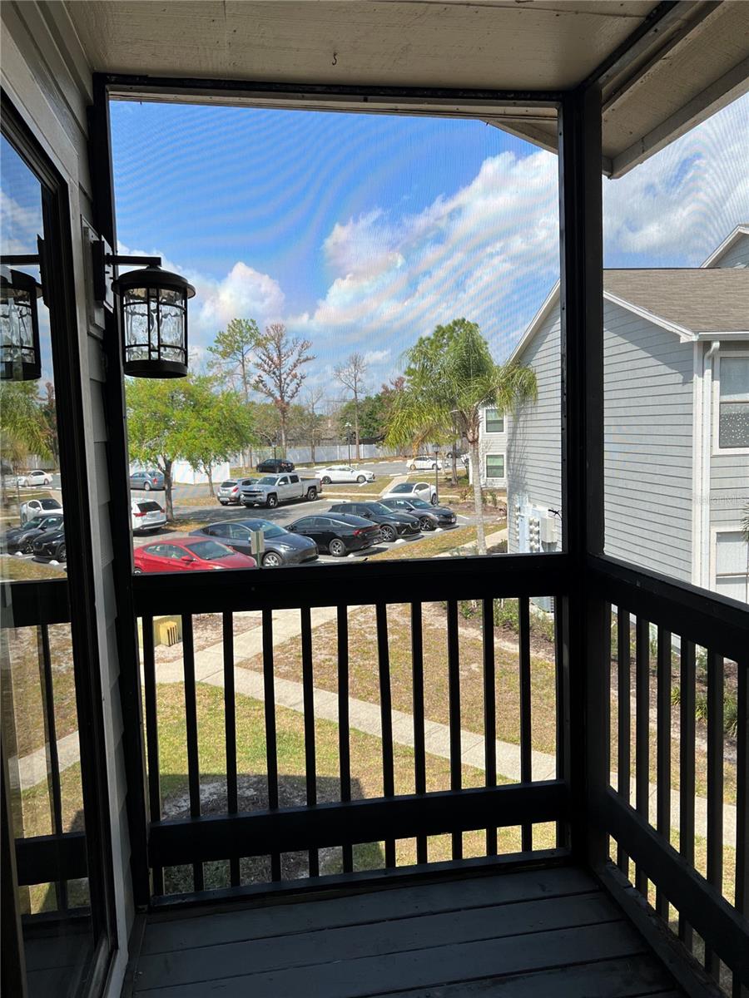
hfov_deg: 53.1
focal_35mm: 26
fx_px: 750
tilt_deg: -3.4
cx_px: 374
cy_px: 499
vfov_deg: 67.3
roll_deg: +1.4
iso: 50
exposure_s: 1/2299
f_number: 1.5
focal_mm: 5.7
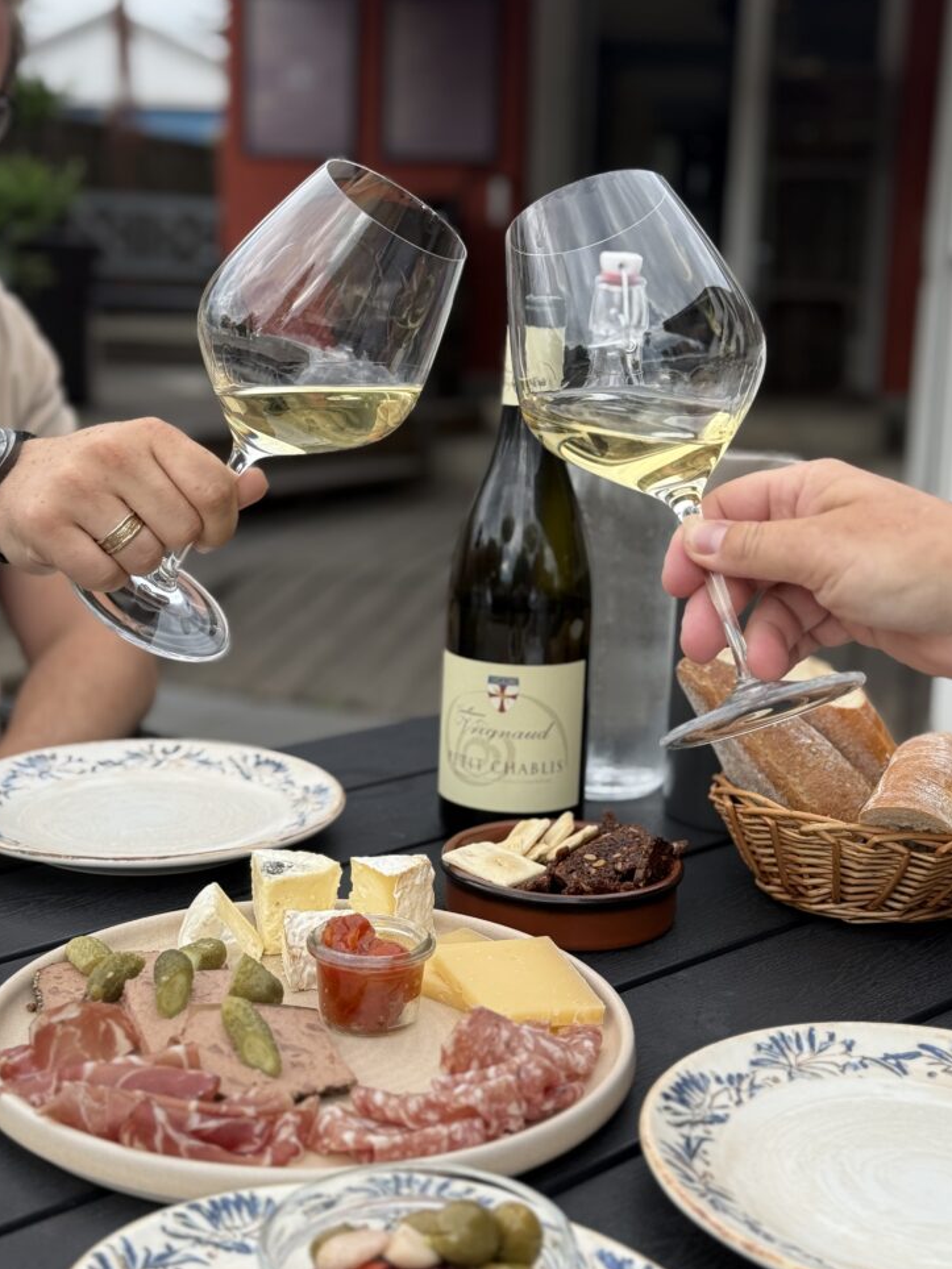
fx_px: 1870
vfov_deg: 37.5
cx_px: 494
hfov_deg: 28.6
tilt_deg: -9.5
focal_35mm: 51
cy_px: 603
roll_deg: -2.8
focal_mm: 6.76
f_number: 1.78
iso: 64
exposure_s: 1/1116
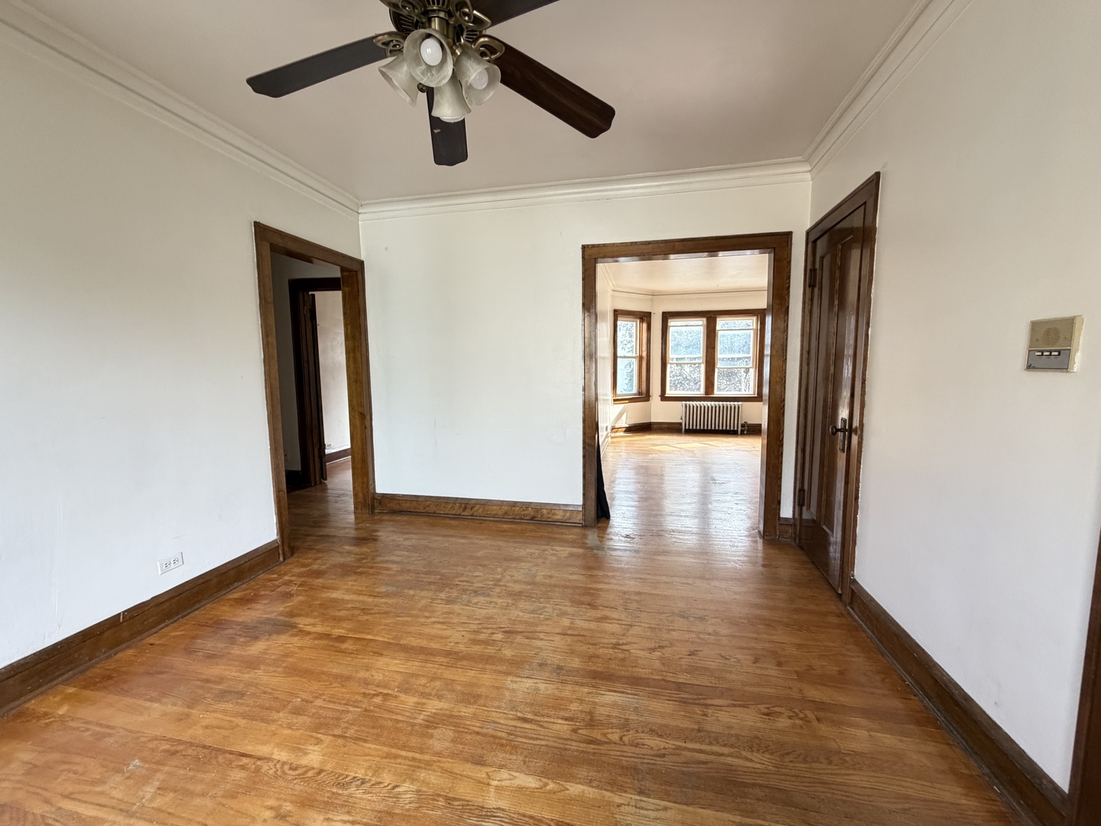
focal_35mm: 14
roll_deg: +0.9
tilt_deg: -5.9
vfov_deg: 85.7
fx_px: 445
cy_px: 413
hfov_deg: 102.1
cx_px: 550
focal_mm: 2.22
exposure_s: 1/121
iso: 320
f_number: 2.2
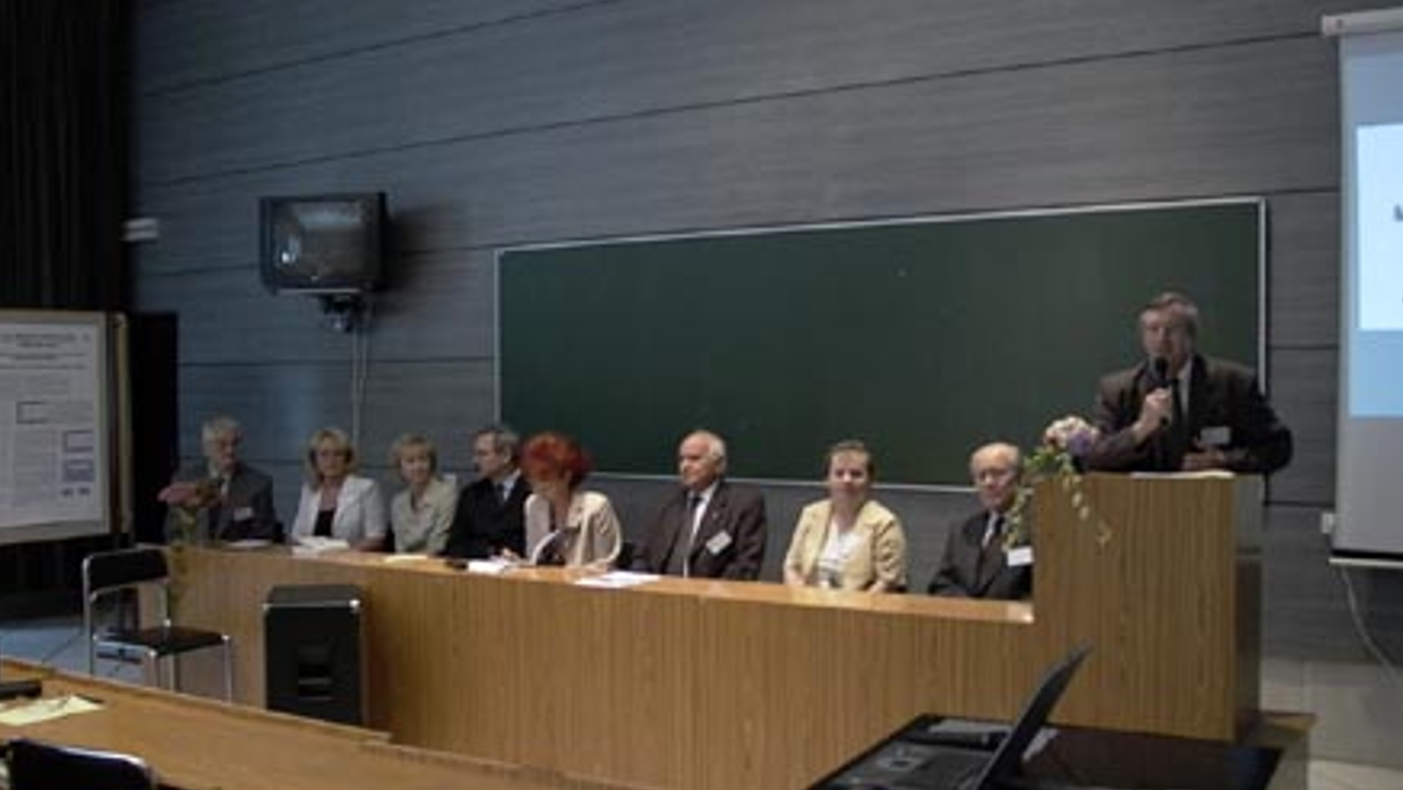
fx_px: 1377
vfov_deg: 32.0
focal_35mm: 37
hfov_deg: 54.0
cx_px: 713
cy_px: 408
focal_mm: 7.13
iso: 100
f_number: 2.04
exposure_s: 1/8
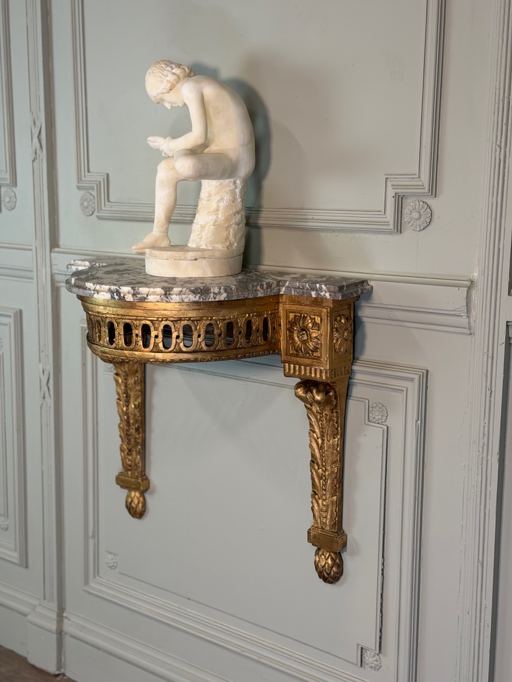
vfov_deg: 39.7
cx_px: 256
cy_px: 341
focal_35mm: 48
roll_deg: -0.2
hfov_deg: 30.3
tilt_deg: -9.5
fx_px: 947
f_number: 1.78
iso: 80
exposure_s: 1/50
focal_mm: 6.76
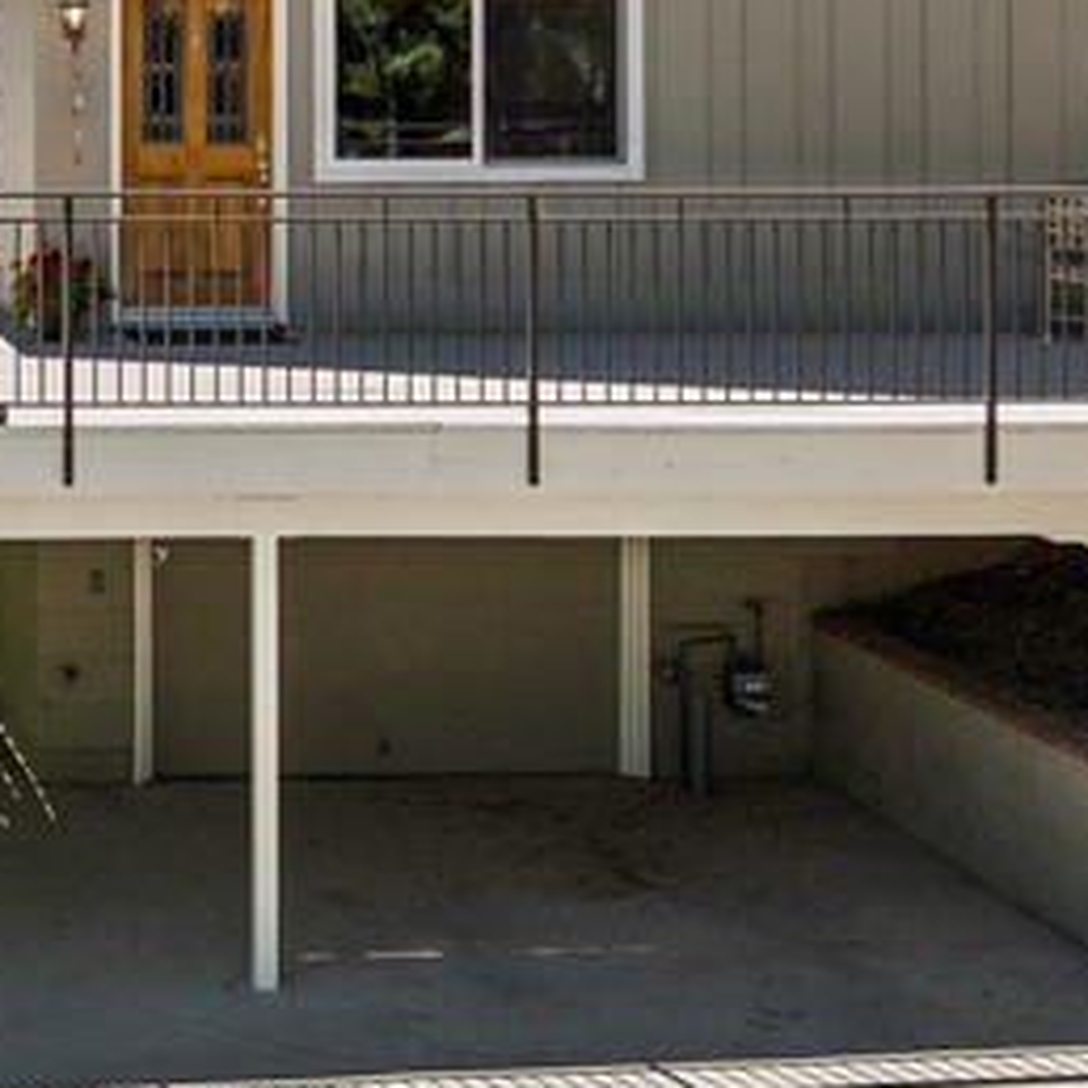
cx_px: -434
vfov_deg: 20.0
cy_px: -8
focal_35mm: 84
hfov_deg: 18.7
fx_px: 2987
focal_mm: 12.3
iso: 120
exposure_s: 1/60
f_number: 2.8
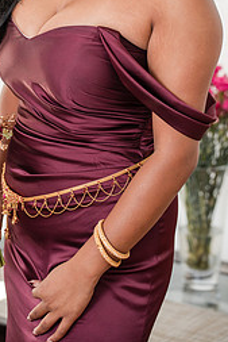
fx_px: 1451
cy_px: 46
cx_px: 65
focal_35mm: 153
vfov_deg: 13.3
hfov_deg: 9.0
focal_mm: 86
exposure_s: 1/250
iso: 1000
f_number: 3.2
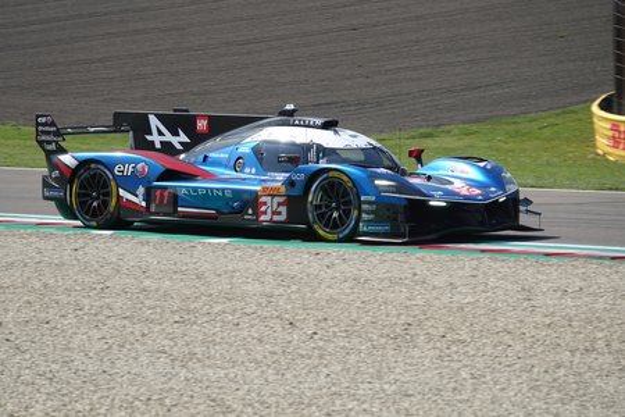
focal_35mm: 238
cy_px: 208
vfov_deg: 5.8
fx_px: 4132
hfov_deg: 8.7
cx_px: 312
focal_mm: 87.11
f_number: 4
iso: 100
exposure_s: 1/1000
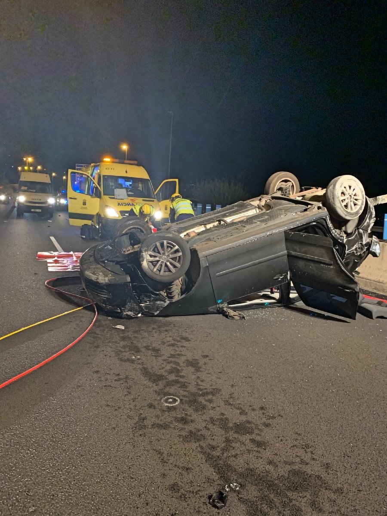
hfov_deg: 53.1
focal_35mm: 26
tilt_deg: -7.7
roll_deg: -2.4
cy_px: 258
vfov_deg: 67.3
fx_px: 388
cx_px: 194
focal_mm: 4.25
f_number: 1.8
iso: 400
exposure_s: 1/25
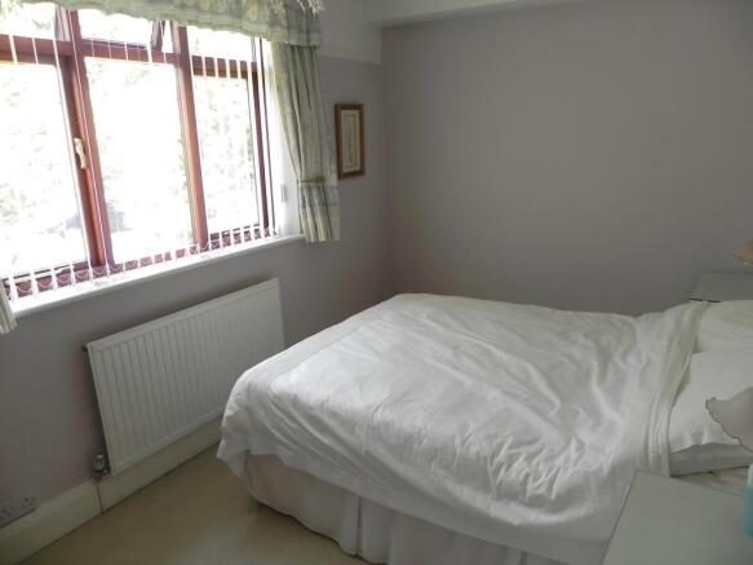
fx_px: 565
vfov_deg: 53.0
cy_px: 282
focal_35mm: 26
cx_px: 376
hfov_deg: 67.3
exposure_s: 1/63.4
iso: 160
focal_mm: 4.6
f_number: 3.2
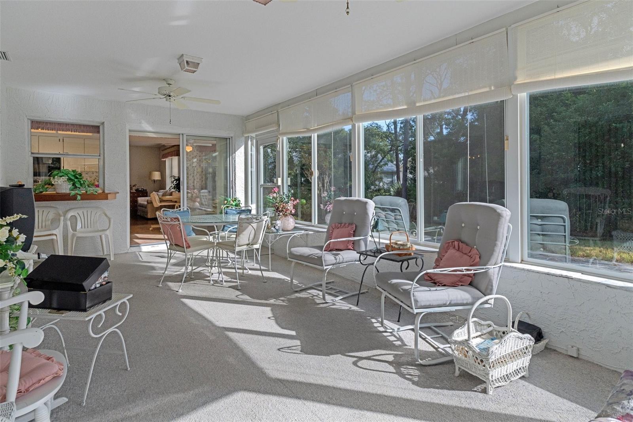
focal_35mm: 18
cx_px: 316
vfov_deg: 67.4
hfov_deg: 90.0
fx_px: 316
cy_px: 211
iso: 640
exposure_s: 1/125
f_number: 8
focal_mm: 12
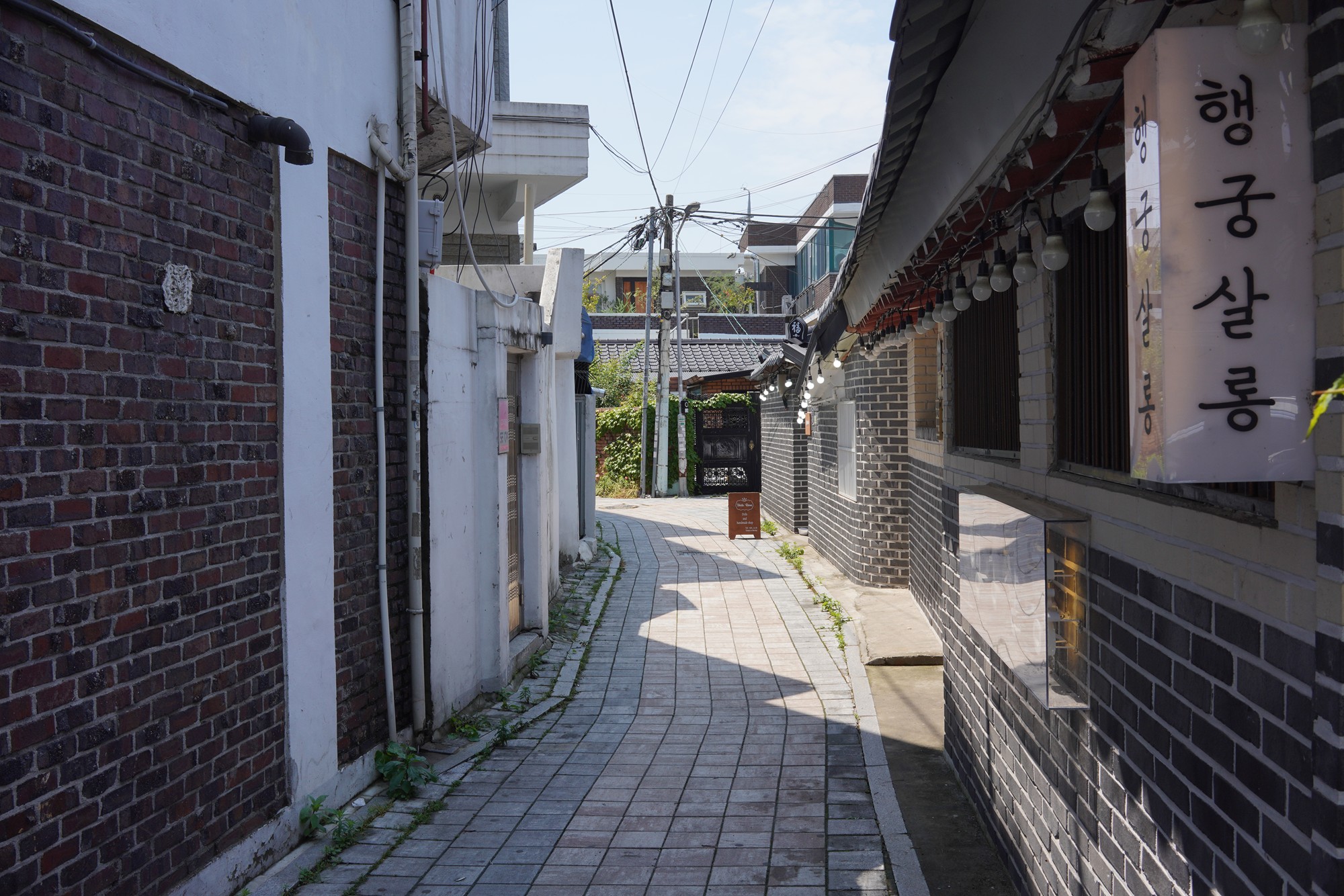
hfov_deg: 54.4
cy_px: 448
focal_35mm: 35
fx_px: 1307
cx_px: 672
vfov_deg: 37.9
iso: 200
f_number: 14
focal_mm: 35
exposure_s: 1/125
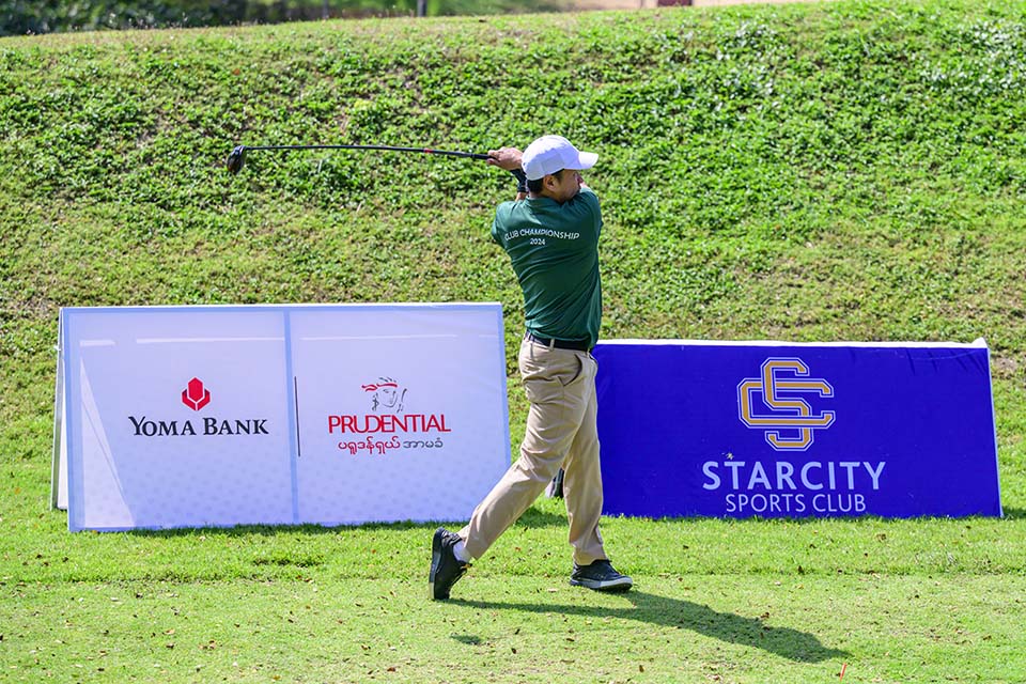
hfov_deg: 19.8
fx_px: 2935
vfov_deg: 13.3
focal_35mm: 103
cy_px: 342
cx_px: 513
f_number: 3.2
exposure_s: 1/6400
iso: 450
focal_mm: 103
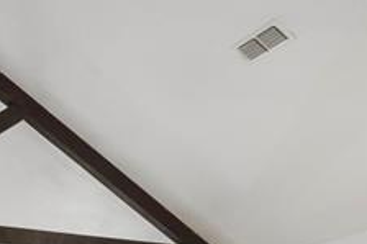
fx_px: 744
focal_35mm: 73
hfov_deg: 21.7
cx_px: -224
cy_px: 467
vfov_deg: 15.4
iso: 250
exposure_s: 1.3
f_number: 9
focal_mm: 16
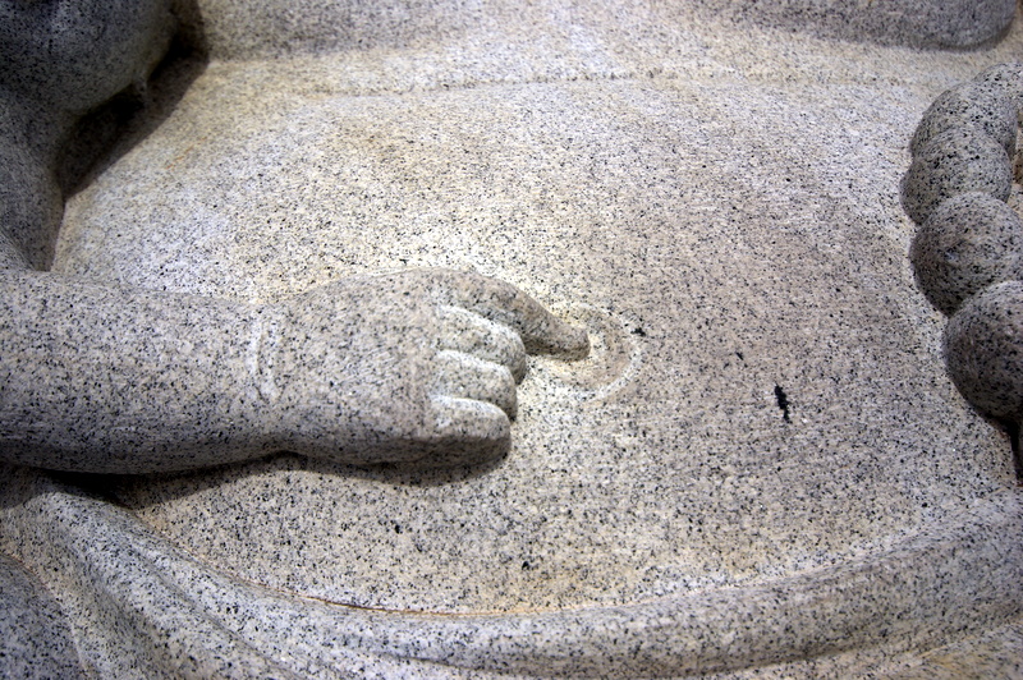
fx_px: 852
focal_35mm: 30
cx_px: 512
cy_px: 340
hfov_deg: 62.0
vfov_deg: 43.5
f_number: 5.6
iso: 100
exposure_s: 1/1000
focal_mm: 20
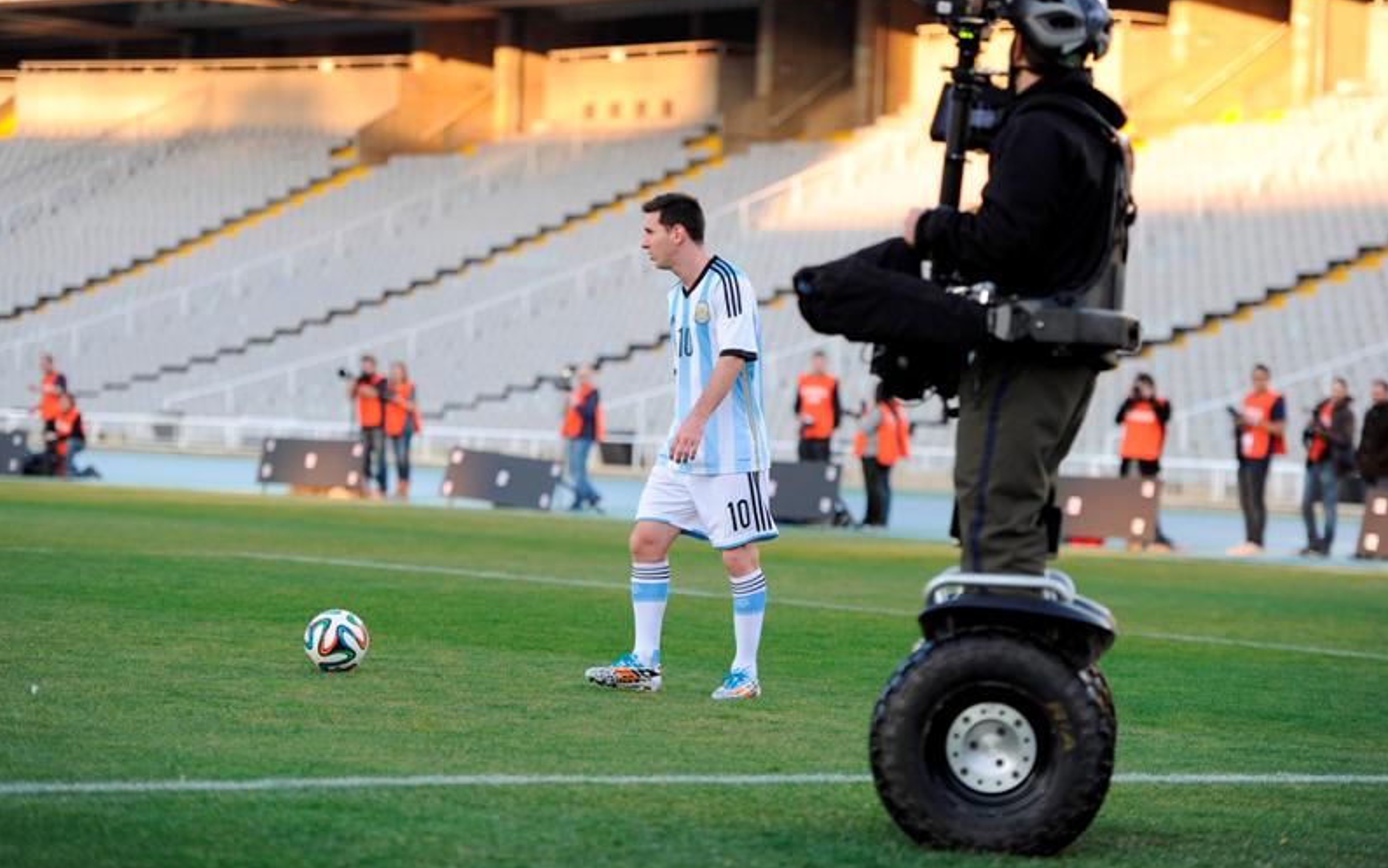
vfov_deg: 10.5
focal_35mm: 125
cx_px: 695
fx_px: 4729
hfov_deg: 16.7
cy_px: 416
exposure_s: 1/1250
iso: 800
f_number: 2.8
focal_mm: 122
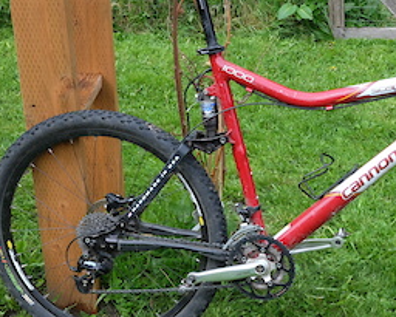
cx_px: 299
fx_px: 879
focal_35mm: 75
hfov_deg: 25.1
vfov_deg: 20.4
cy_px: 188
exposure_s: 1/80
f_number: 16
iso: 800
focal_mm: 27
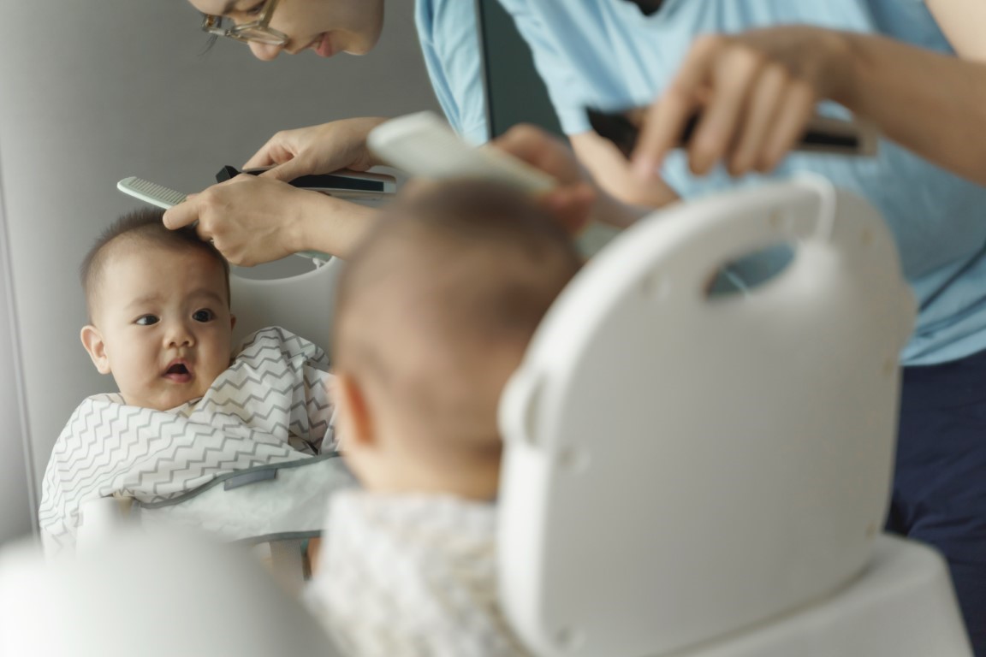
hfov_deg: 27.0
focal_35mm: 75
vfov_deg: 18.2
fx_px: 2054
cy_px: 328
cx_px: 493
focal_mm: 75
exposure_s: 1/200
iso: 800
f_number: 2.8
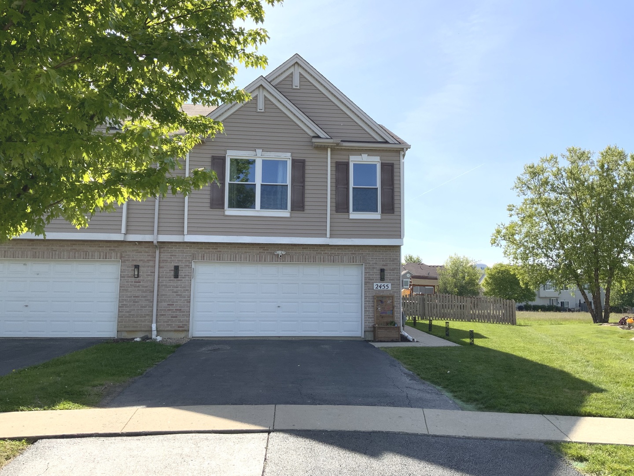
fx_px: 531
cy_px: 238
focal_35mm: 29
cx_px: 317
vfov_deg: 48.2
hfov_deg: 61.7
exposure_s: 1/1912
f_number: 1.8
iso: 16
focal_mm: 3
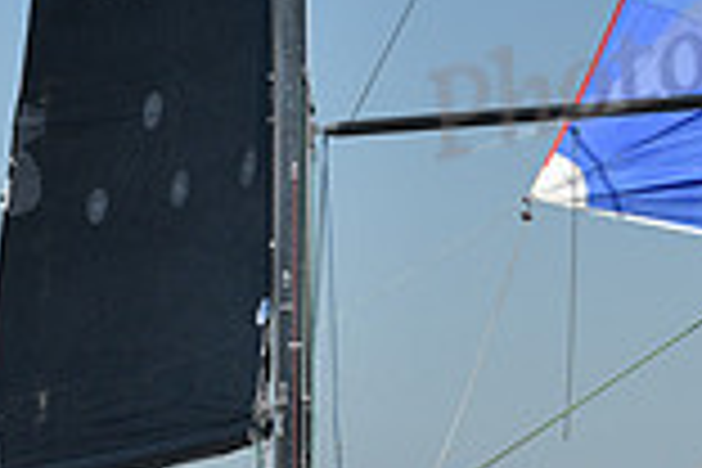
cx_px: 198
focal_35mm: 261
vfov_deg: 5.3
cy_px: 340
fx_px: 5089
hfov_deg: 7.9
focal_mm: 70
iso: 250
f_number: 9
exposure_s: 1/1250
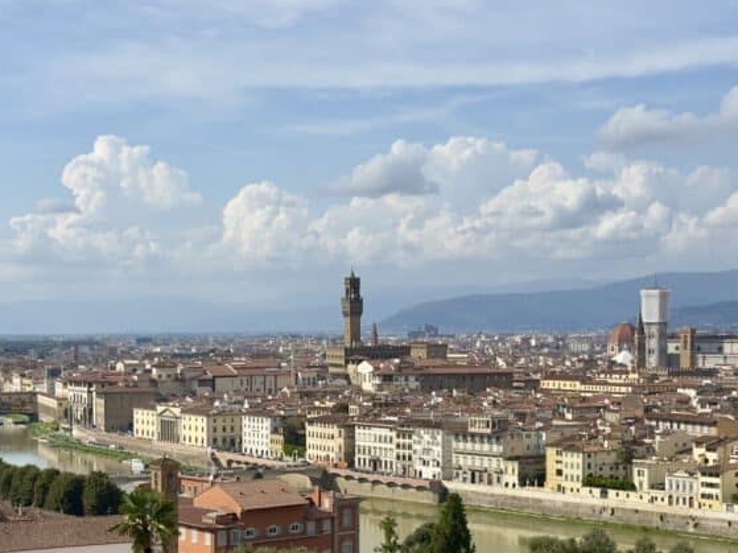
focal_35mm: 66
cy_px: 366
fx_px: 1407
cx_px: 339
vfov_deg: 22.2
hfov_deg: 29.4
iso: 64
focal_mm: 6.76
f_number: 1.78
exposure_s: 1/8772
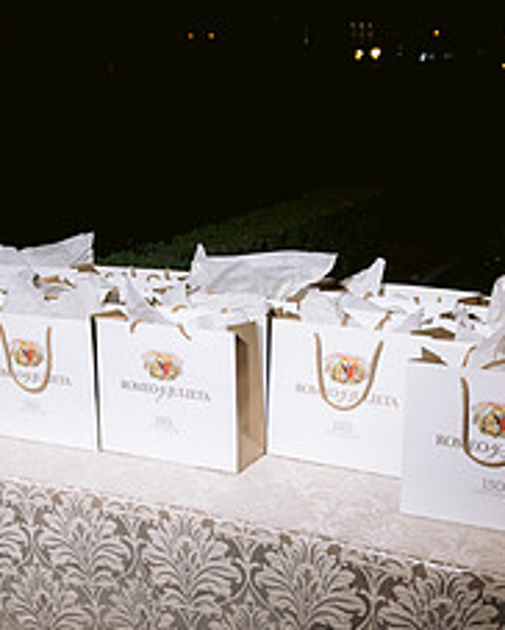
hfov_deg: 29.2
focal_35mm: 52
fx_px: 970
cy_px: 419
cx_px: 228
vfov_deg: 35.6
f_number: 4
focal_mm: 28
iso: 800
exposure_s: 1/125
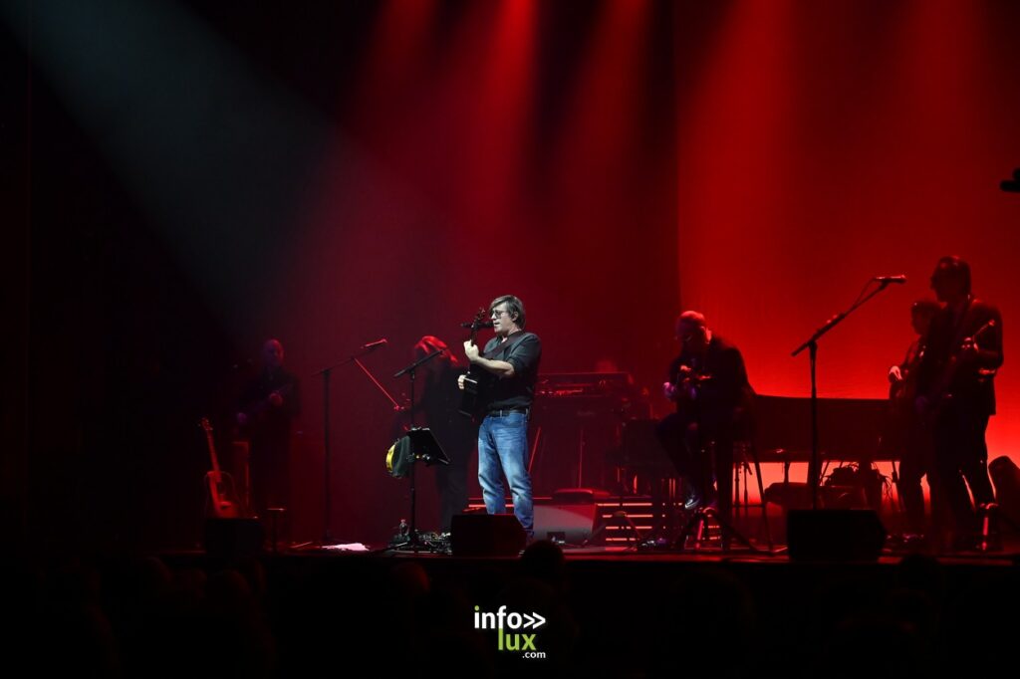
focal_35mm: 70
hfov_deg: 28.9
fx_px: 1983
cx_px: 510
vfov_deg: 19.4
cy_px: 340
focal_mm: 70
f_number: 4
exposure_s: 1/400
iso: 8000
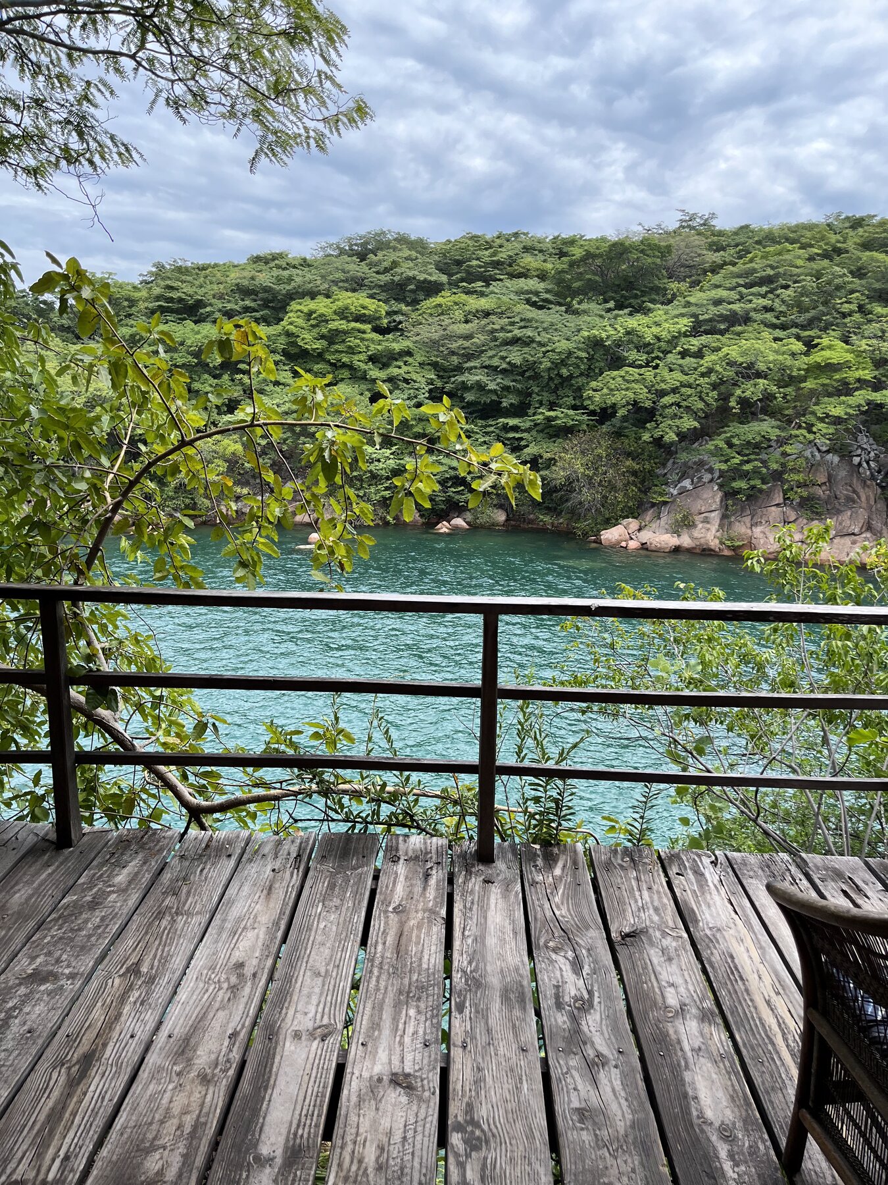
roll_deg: -0.9
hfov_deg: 53.1
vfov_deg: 67.3
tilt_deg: -12.1
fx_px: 889
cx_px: 444
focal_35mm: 26
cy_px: 592
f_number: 1.6
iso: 50
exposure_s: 1/1477
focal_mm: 5.1
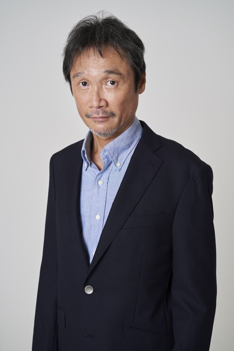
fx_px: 487
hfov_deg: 27.0
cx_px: 117
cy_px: 176
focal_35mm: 50
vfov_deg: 39.6
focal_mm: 50
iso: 200
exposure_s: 1/125
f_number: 5
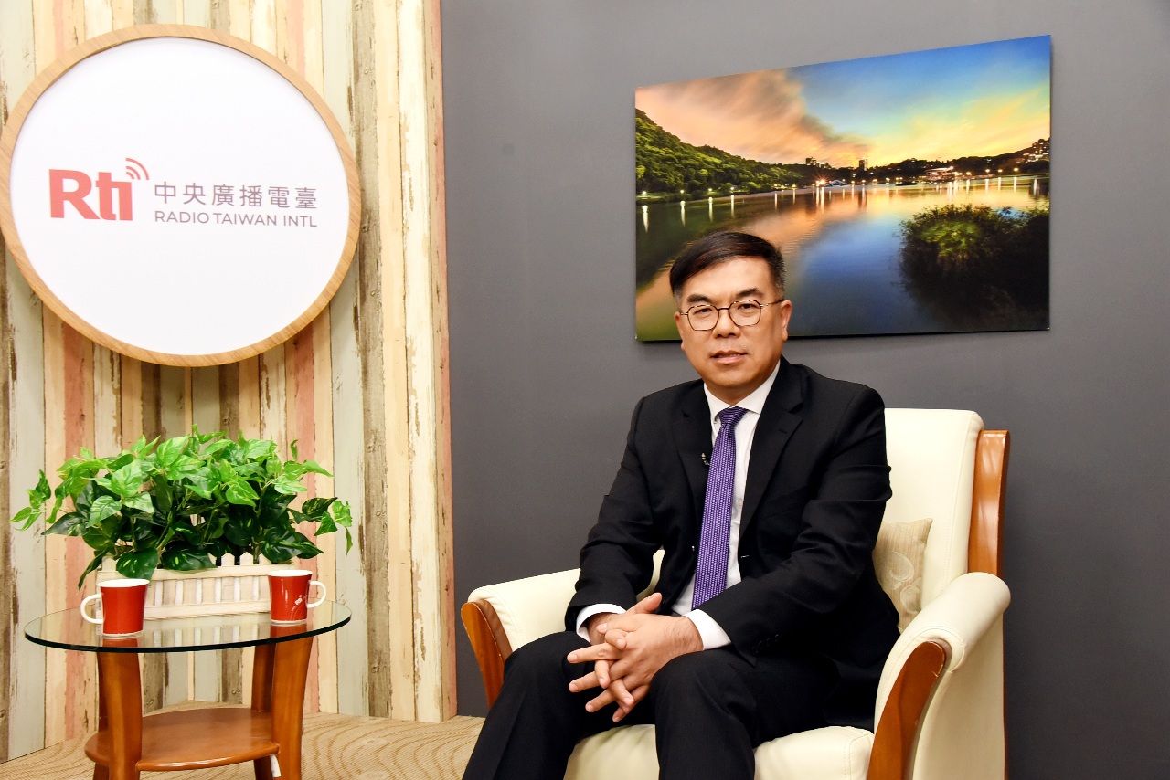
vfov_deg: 35.1
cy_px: 390
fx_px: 1235
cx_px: 585
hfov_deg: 50.7
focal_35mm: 38
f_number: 7.1
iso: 2000
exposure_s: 1/125
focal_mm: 38
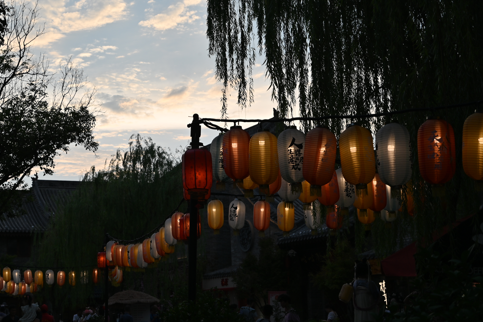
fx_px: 926
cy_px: 142
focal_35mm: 69
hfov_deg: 29.0
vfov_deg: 19.7
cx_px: 150
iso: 100
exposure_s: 1/250
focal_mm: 50
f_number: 6.3
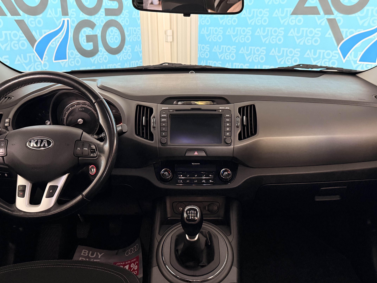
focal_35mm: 32
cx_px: 186
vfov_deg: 44.2
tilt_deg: -16.6
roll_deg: +0.6
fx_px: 349
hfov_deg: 56.8
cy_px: 137
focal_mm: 6.76
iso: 500
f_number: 1.78
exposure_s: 1/60
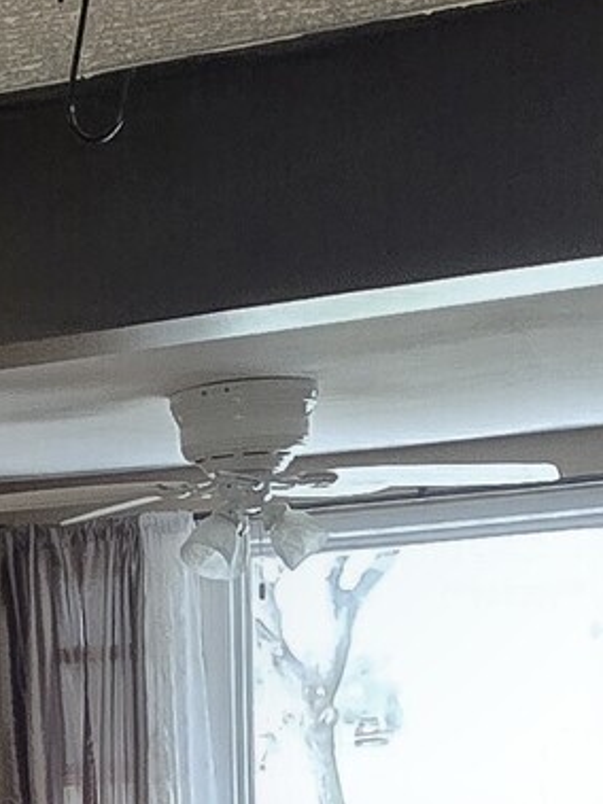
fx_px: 1836
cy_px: 1305
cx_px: -72
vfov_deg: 20.2
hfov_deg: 17.9
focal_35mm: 79
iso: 320
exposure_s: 1/60
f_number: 2.2
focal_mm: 2.2
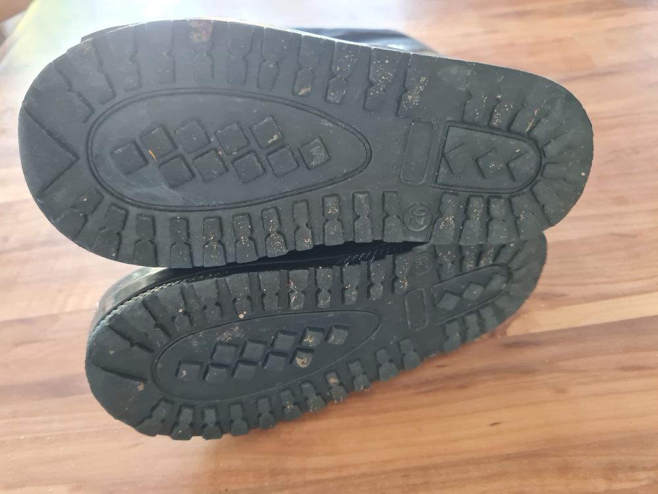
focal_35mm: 26
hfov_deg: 67.3
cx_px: 329
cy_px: 247
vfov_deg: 53.1
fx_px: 494
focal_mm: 5.4
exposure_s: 1/50
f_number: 1.8
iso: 800
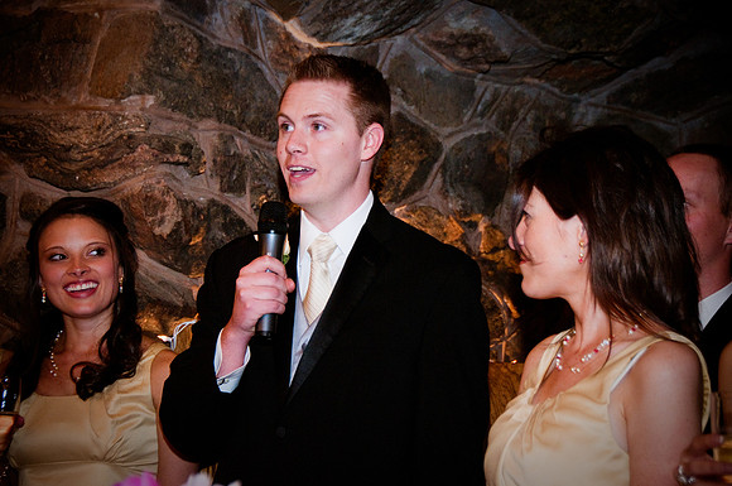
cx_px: 366
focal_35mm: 90
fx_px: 1827
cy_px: 243
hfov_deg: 22.7
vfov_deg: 15.1
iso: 1600
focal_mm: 60
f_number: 4.8
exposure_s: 1/60
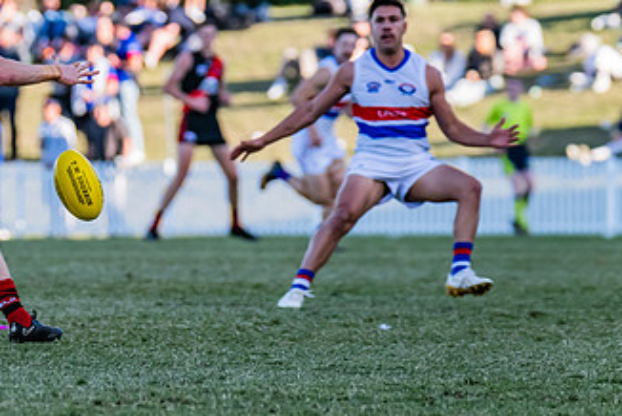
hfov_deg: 3.4
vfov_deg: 2.2
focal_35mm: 613
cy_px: 104
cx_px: -61
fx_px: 10600
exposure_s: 1/1600
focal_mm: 270
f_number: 5
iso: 800
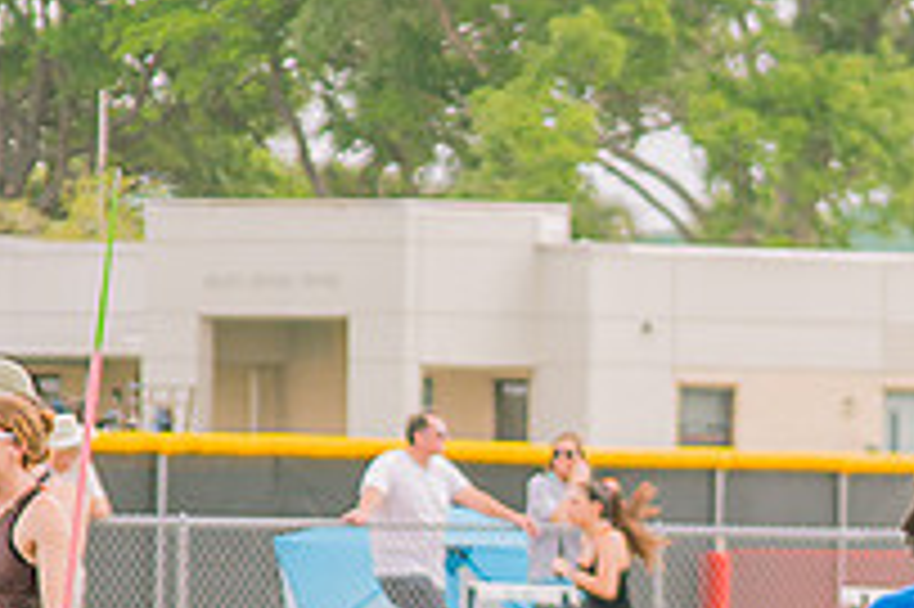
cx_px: 890
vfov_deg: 1.9
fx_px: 18493
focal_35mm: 729
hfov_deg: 2.8
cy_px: 577
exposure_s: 1/200
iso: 200
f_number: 4
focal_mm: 120
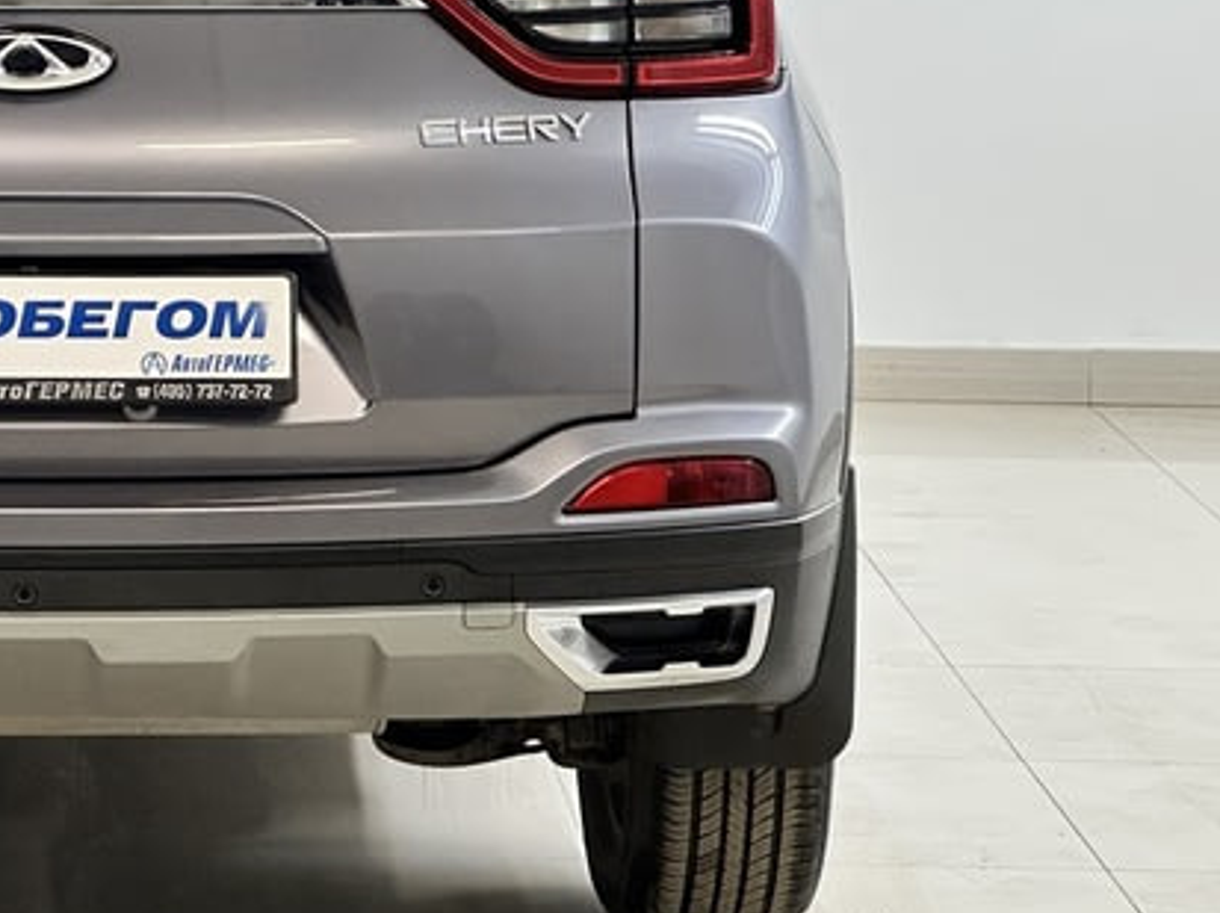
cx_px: 47
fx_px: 5916
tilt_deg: -5.9
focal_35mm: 168
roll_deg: -1.0
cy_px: 152
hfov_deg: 11.7
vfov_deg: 8.8
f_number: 2.8
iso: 200
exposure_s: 1/50
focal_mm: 9
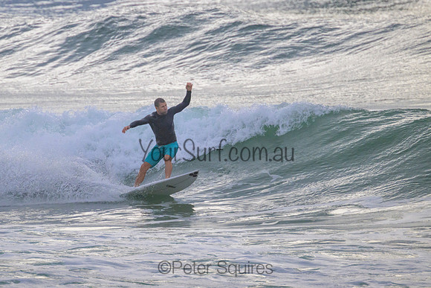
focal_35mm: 958
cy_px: 116
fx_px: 11470
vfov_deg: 1.4
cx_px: 181
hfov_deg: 2.2
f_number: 11
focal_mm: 800
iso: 1800
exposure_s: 1/1600
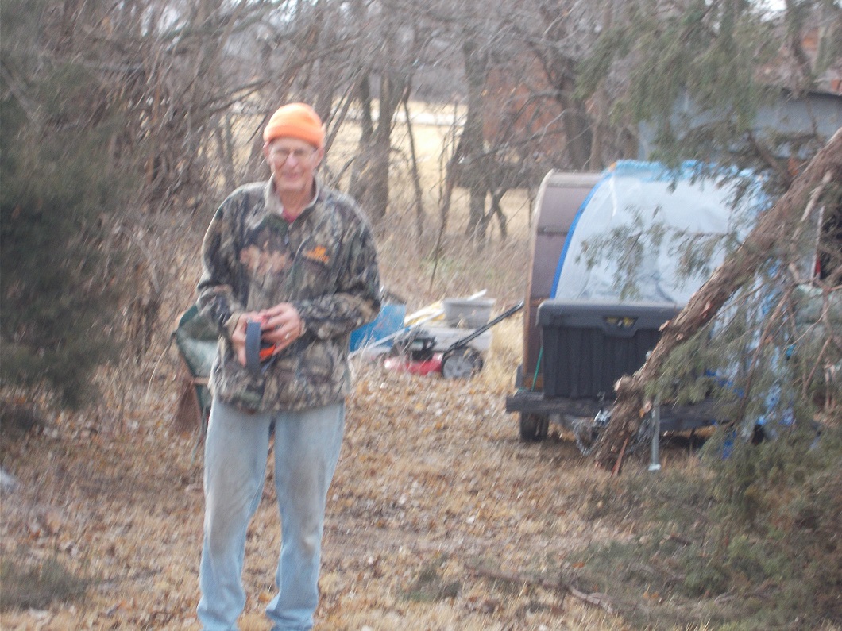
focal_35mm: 99
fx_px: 2408
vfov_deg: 14.9
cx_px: 421
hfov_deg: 19.8
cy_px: 316
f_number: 5.5
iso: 125
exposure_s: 1/60
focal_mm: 17.6
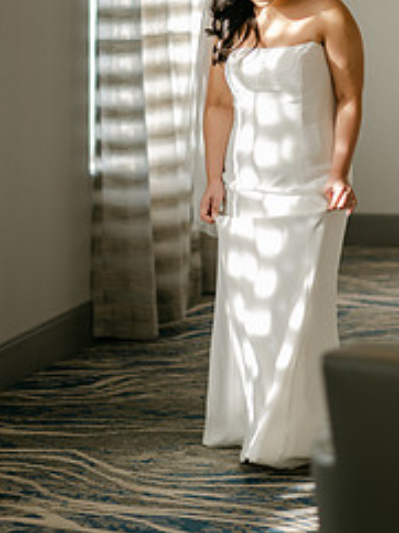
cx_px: 284
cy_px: 62
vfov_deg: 12.9
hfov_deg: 9.7
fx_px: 2340
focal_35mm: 152
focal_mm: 85
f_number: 1.8
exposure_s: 1/160
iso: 64
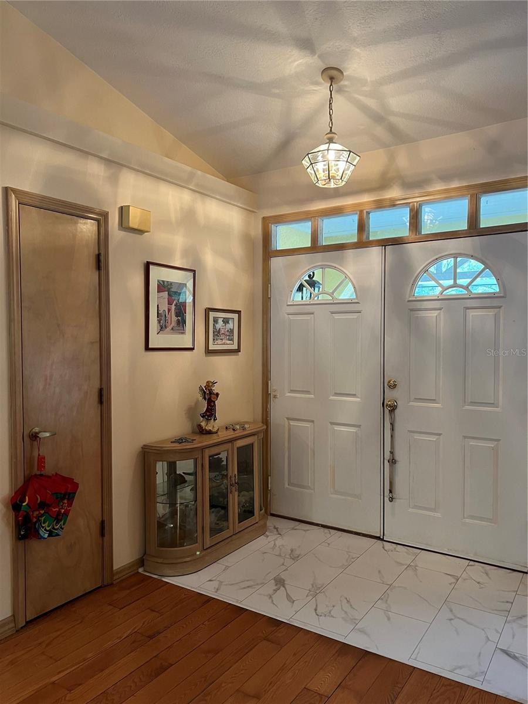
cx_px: 264
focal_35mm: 26
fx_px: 529
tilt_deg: -1.8
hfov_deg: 53.1
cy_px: 352
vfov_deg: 67.3
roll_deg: -1.5
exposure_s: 1/60
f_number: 1.5
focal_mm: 5.7
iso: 160
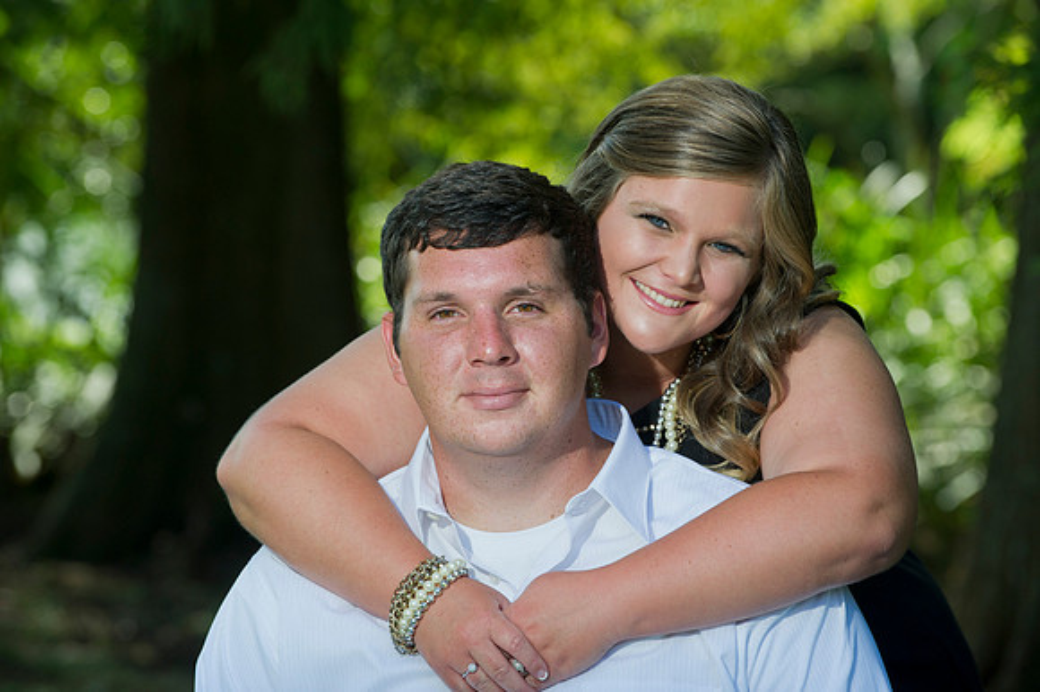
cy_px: 346
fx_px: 5052
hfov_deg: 11.8
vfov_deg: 7.8
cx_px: 520
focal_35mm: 175
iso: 320
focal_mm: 175
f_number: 5.6
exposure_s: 1/250
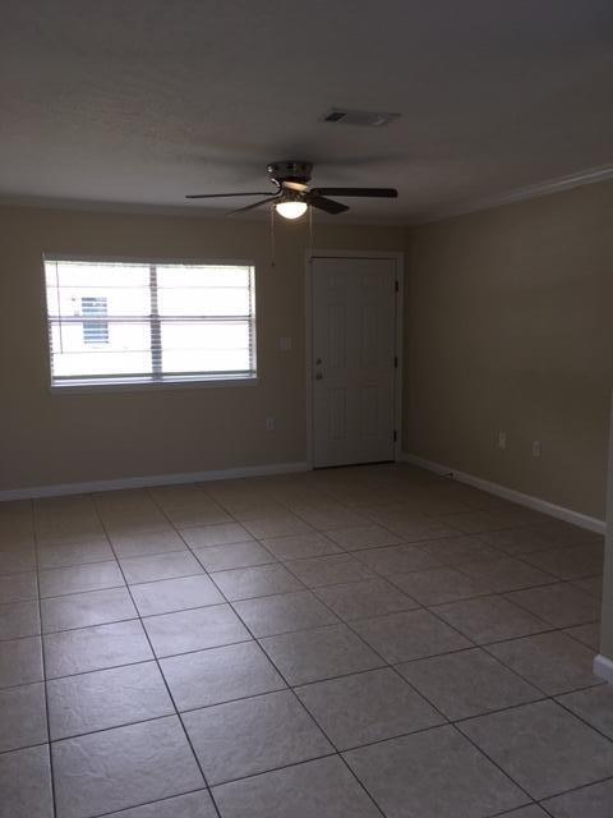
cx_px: 306
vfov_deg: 61.7
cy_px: 409
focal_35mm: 29
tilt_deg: -8.5
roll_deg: +0.0
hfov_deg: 48.2
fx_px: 685
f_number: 2.2
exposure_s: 1/60
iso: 25
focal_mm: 4.15
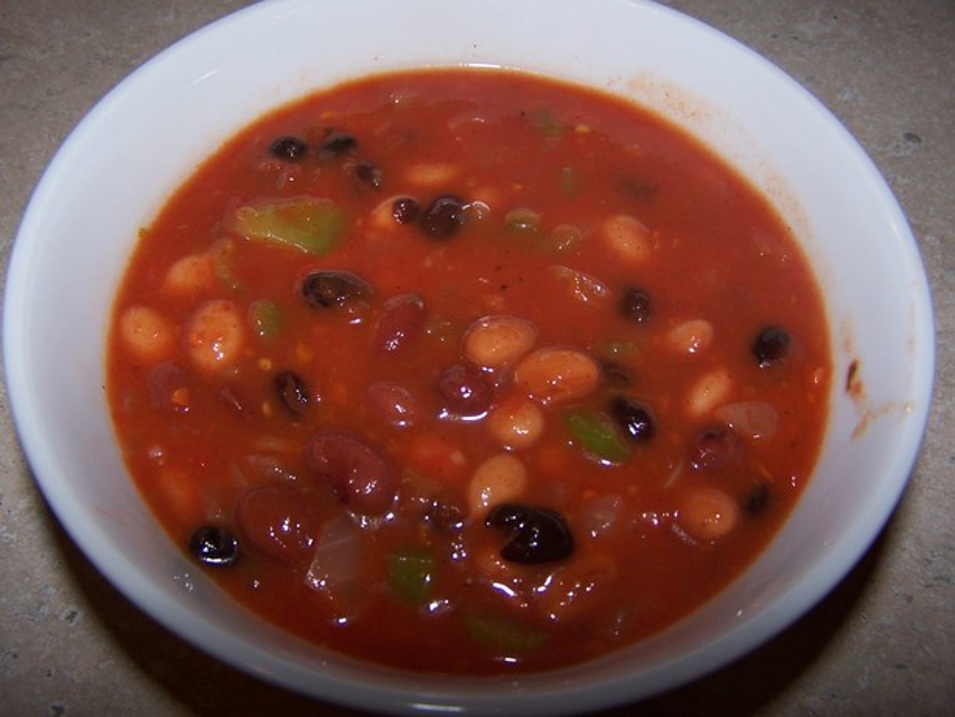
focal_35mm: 38
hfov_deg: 49.0
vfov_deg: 37.7
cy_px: 358
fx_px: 1049
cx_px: 478
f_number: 2.8
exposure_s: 1/60
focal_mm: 6.3
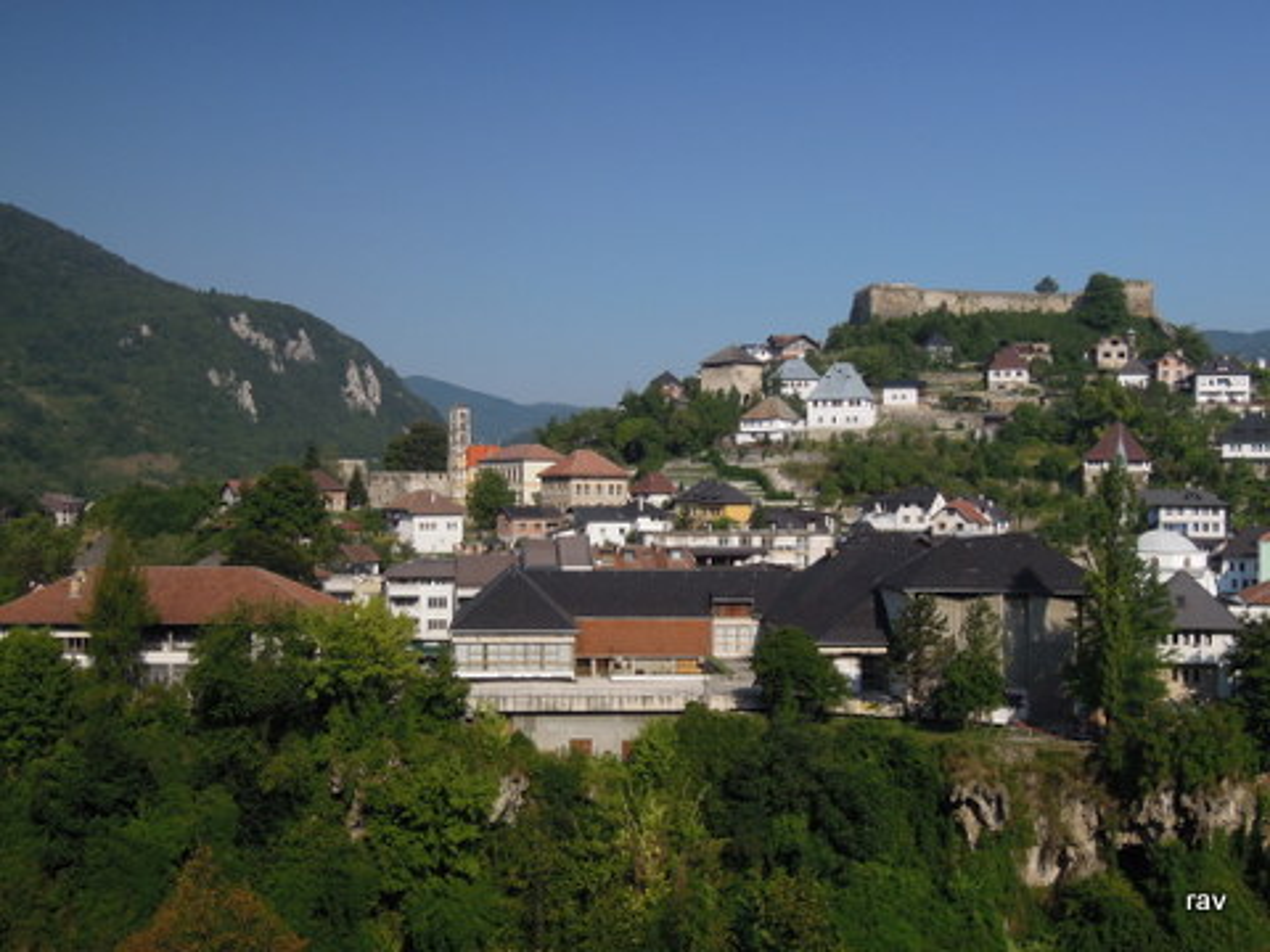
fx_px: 1468
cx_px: 635
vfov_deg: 36.0
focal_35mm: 40
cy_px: 476
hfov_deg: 46.8
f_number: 4.1
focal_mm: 7.2
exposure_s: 1/1250
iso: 160
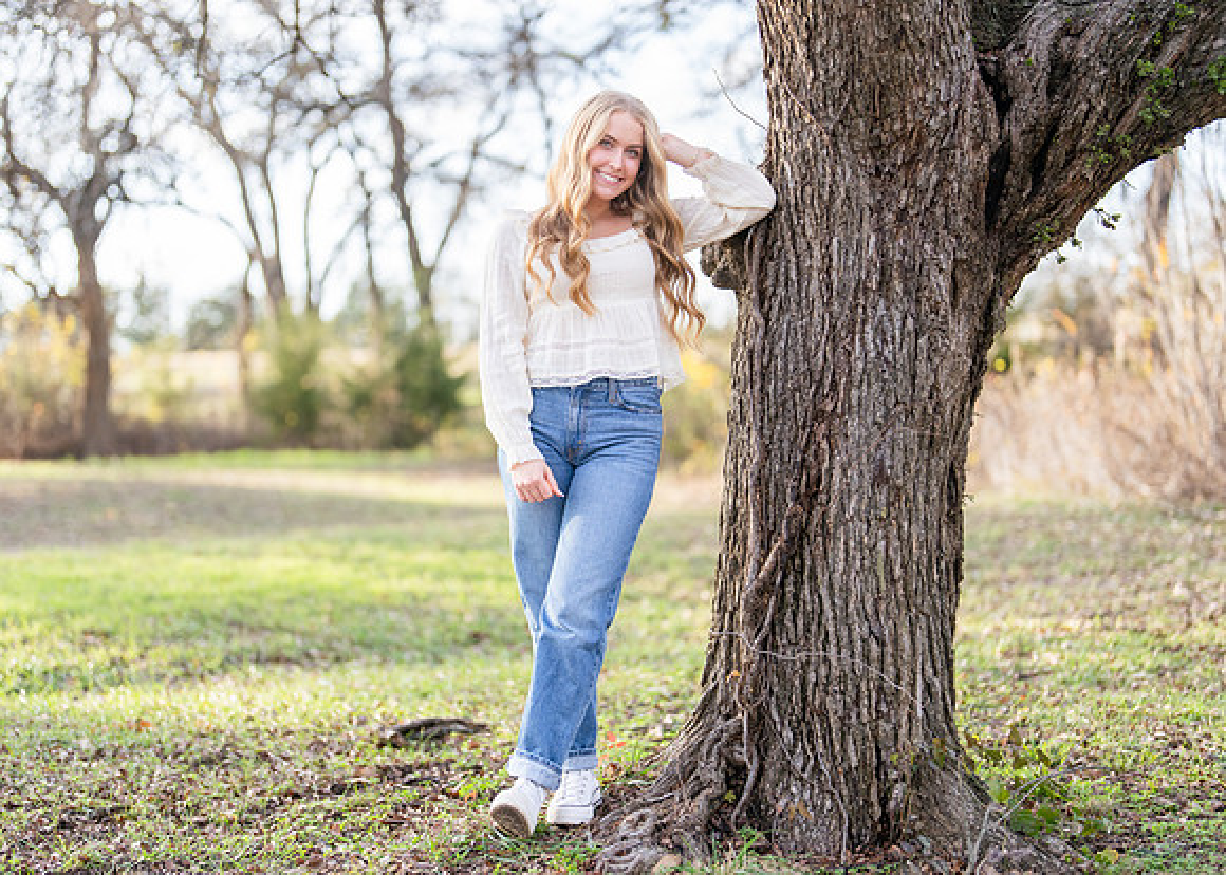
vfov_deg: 23.8
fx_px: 2076
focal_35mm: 60
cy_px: 419
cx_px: 607
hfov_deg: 32.9
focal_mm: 50
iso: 160
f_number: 1.2
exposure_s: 1/1250
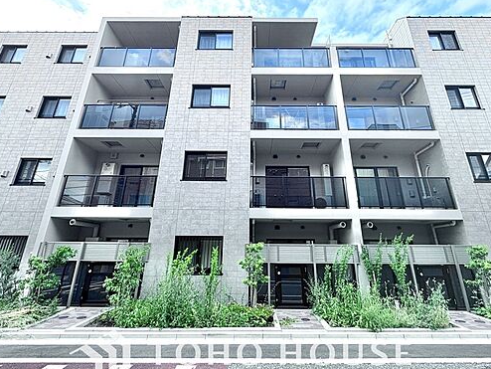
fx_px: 241
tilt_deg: +19.6
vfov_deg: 74.6
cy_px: 165
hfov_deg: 91.0
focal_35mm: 17
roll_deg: -0.4
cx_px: 253
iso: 80
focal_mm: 2.22
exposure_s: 1/99
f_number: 2.2
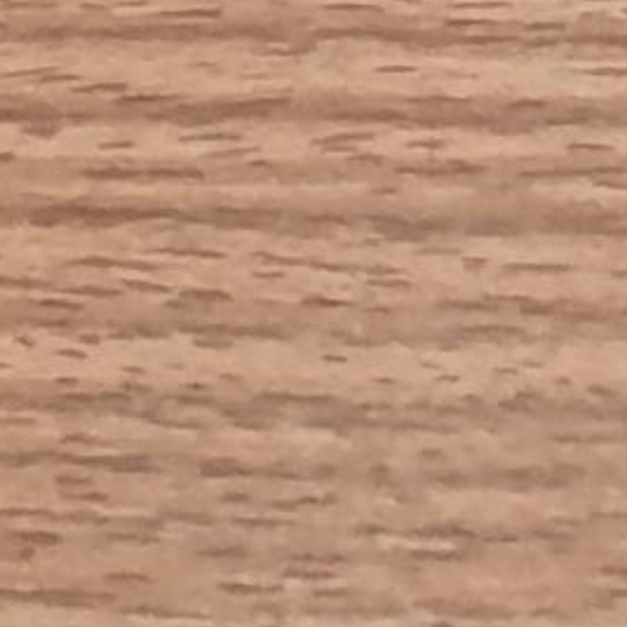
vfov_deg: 6.0
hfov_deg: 7.1
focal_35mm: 220
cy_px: -2287
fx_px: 4508
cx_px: 1926
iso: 200
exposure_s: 1/50
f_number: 2.4
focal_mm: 4.32
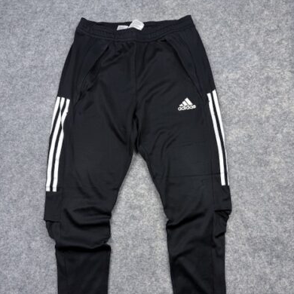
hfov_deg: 55.6
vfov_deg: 54.9
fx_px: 279
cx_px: 149
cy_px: 185
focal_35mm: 29
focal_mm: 6.76
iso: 50
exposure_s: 1/100
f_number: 1.78
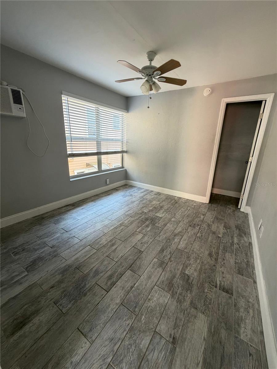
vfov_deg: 102.1
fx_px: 149
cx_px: 138
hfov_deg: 85.7
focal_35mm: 14
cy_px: 184
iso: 250
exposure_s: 1/121
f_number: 2.2
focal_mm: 2.22
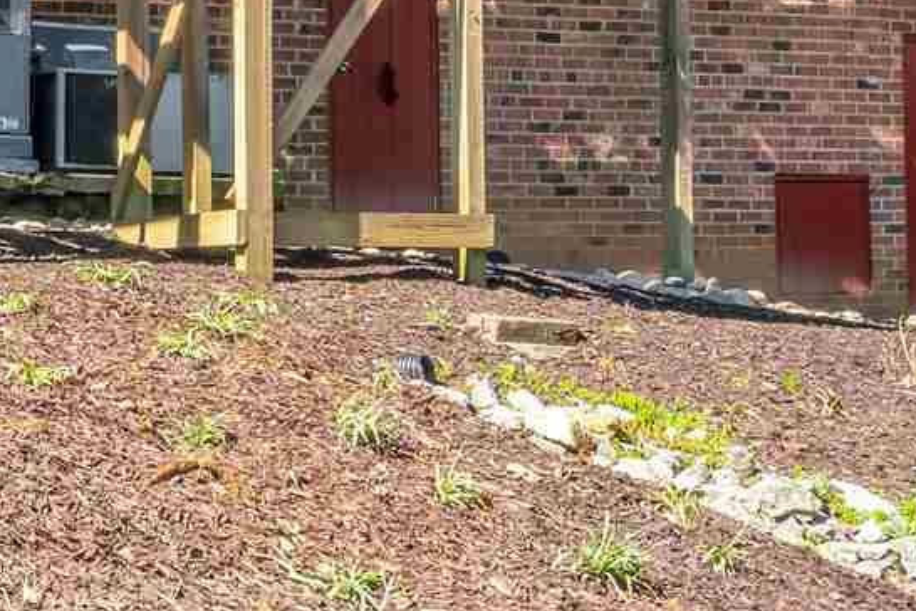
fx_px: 2290
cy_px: 117
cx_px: -3
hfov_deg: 21.8
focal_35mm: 90
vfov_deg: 15.1
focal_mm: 16
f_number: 9
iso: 320
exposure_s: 1/160
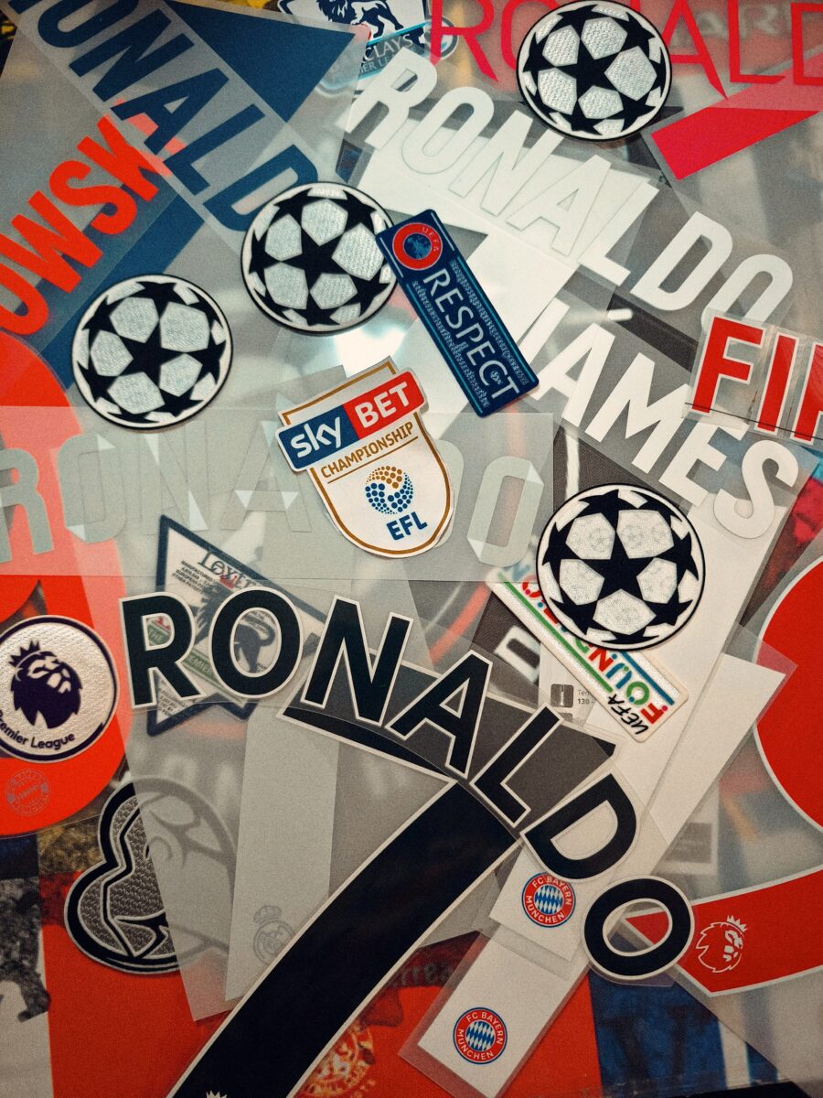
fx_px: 729
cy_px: 549
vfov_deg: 73.9
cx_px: 412
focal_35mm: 23
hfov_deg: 58.9
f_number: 1.6
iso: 640
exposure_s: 1/50.1
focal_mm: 6.57
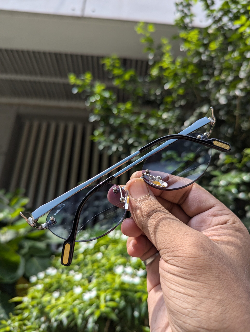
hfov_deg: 56.9
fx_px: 230
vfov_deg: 71.5
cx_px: 125
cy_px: 166
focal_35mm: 24
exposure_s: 1/891
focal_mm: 6.81
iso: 42
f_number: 1.85
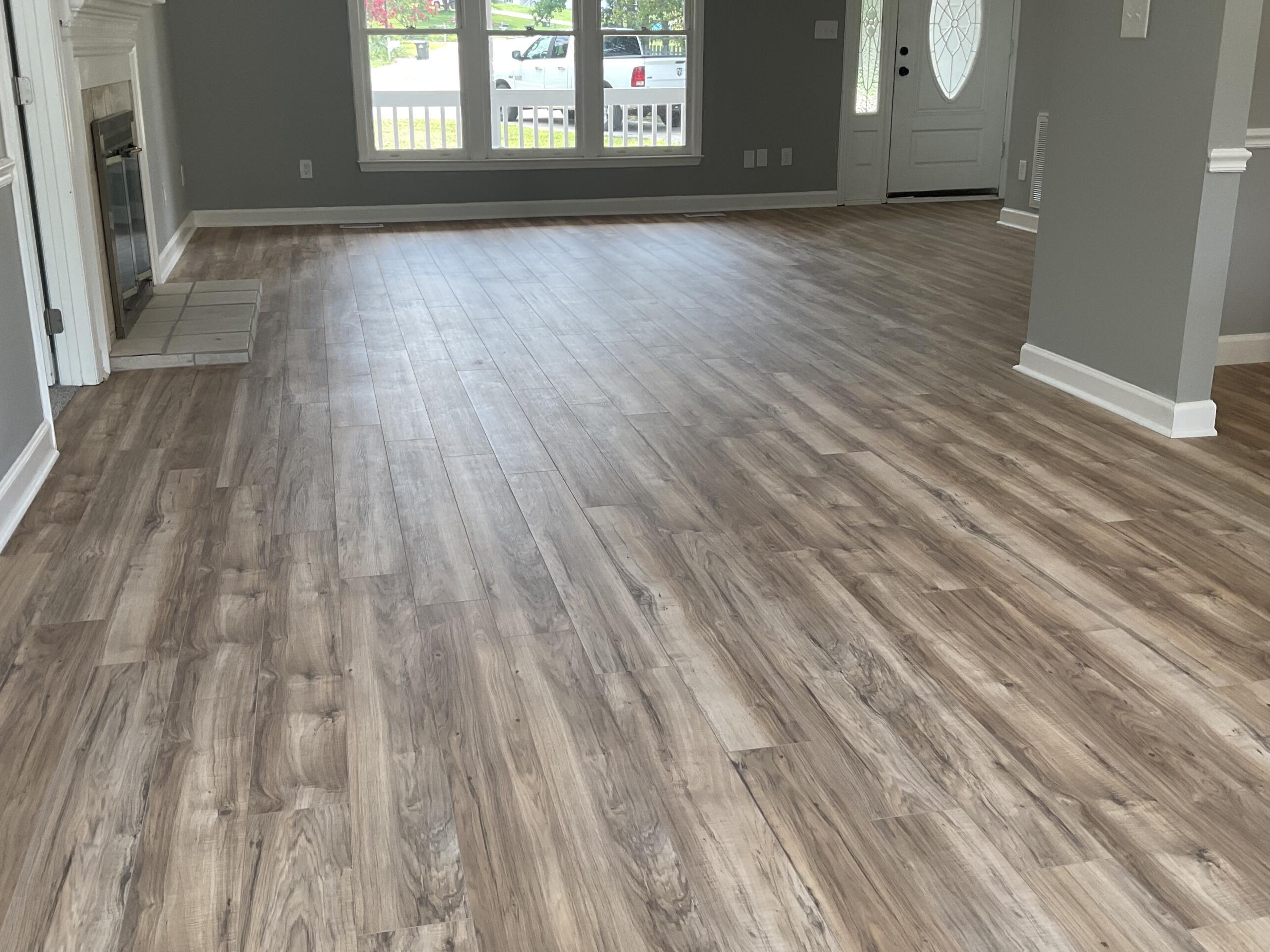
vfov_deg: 41.7
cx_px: 612
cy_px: 410
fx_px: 1247
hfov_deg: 53.9
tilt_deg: -17.4
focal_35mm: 34
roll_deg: +0.0
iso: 32
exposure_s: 1/120
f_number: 1.8
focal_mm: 3
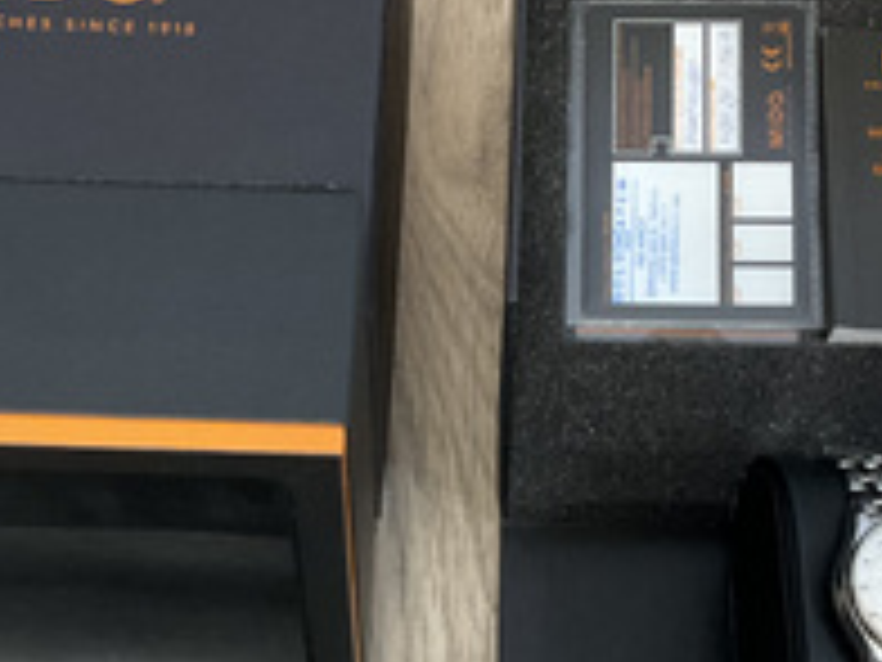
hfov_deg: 22.0
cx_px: 374
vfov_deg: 16.4
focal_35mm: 89
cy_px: 603
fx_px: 2268
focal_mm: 3
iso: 250
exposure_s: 1/25
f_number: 1.8
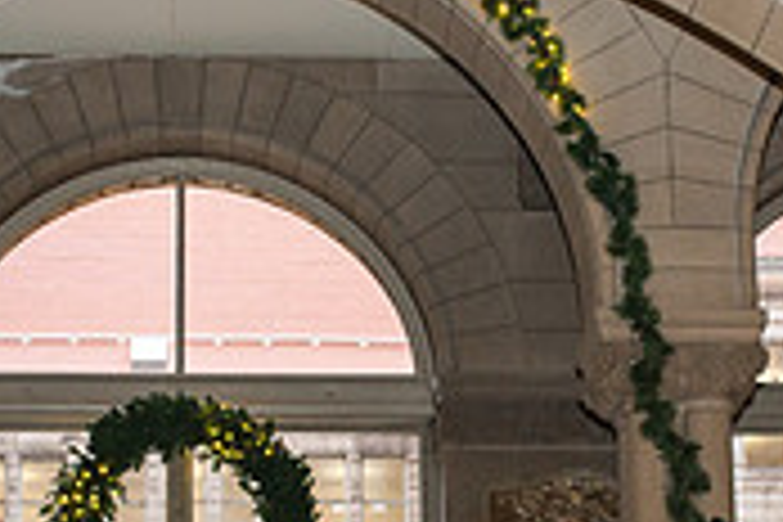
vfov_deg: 10.4
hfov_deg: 15.5
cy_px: 420
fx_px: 2871
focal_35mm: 132
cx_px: 286
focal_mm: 35
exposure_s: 1/200
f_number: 3.5
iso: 1000
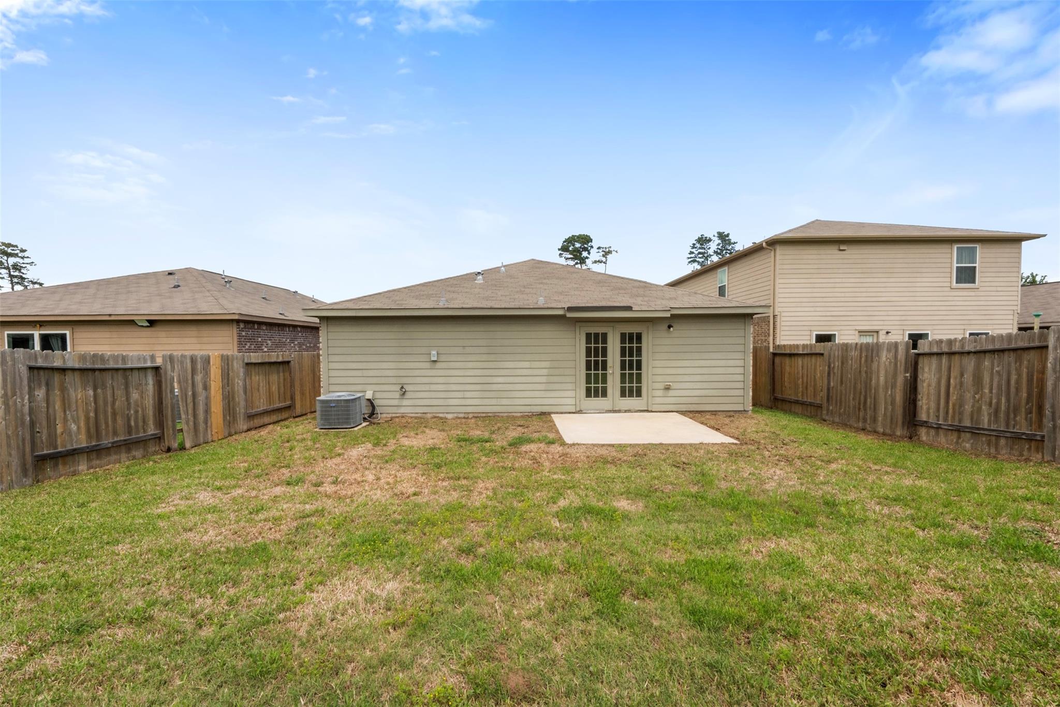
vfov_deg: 81.2
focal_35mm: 14
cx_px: 530
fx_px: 412
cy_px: 354
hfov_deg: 104.3
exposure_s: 1/200
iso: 800
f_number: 9
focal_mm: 14
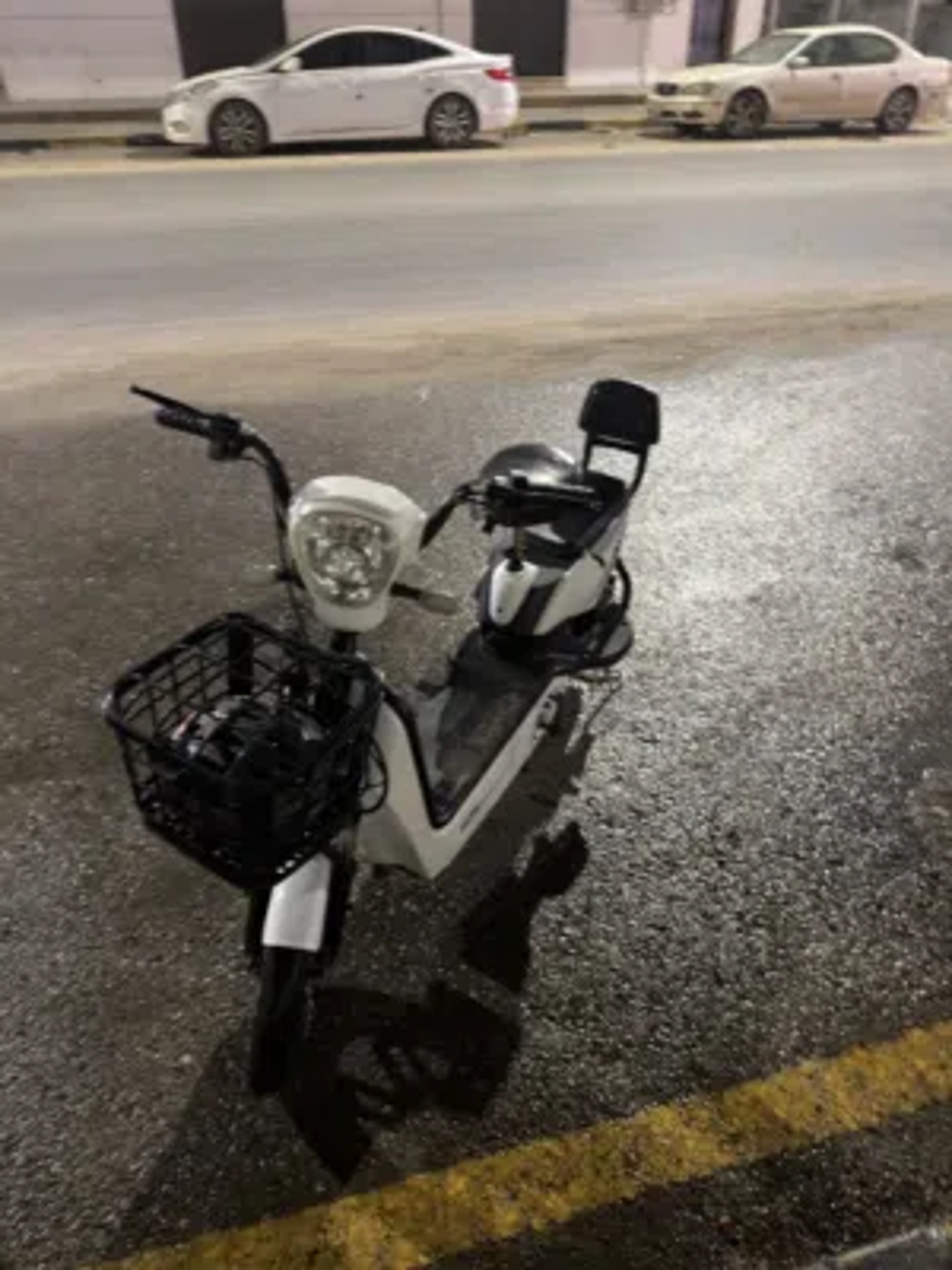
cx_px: 476
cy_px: 635
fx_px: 880
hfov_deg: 56.8
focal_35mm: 24
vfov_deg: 71.6
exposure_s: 1/25
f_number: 1.78
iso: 800
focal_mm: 6.76
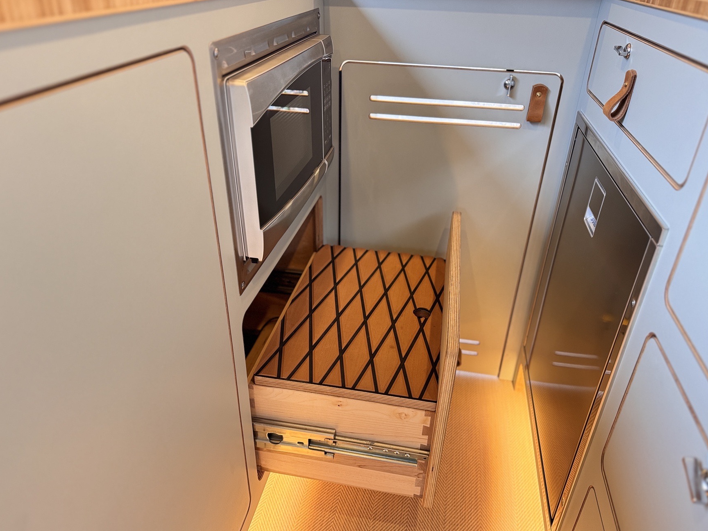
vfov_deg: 54.9
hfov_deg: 69.4
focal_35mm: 25
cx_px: 364
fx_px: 511
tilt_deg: -30.9
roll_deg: -2.6
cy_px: 274
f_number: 1.78
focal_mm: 6.76
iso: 200
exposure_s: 1/69
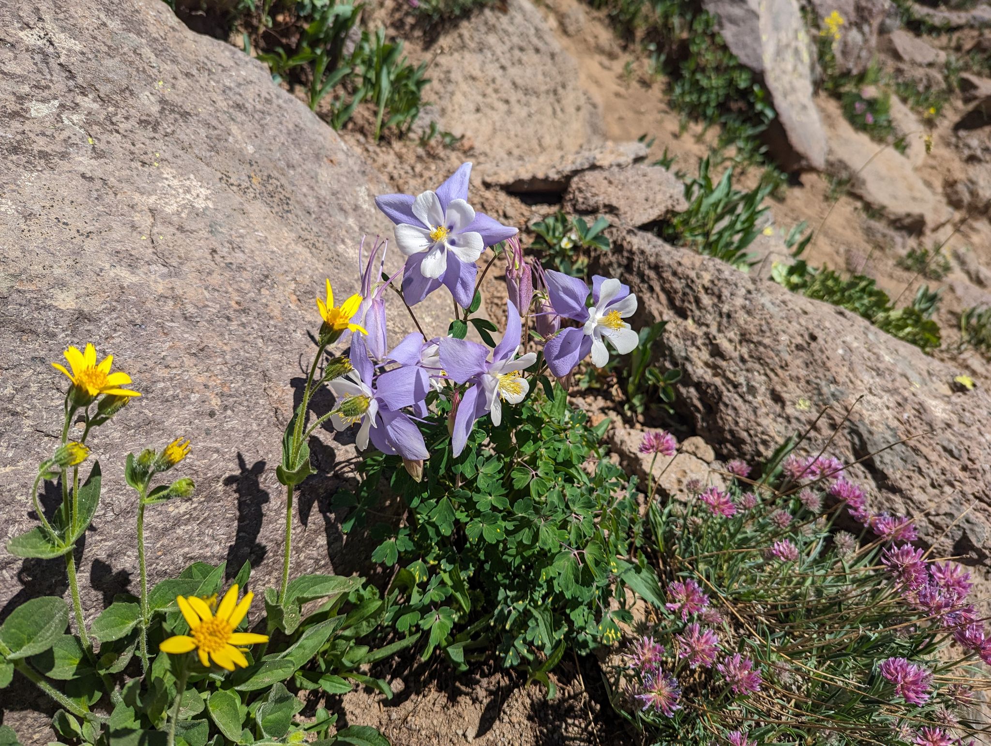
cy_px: 373
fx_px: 688
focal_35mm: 24
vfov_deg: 56.9
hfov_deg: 71.5
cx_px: 496
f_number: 1.85
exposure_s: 1/3058
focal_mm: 6.81
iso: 39
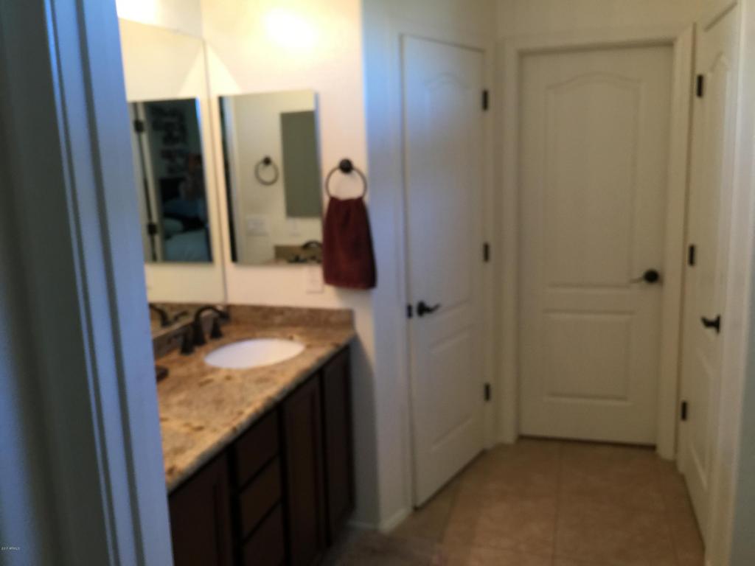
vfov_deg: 48.2
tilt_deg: -10.1
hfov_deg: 61.7
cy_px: 283
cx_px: 378
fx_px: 633
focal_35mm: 29
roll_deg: +3.0
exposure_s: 1/30
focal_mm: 4.15
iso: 50
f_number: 2.2
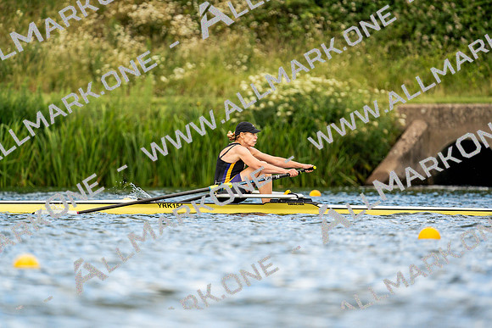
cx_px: 246
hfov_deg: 3.4
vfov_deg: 2.3
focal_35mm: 600
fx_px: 8202
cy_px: 164
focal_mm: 600
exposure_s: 1/2000
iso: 640
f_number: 6.3
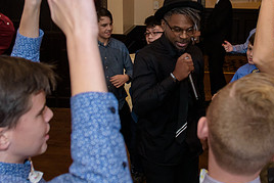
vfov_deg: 25.9
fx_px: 396
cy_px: 67
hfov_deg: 38.0
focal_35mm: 52
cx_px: 166
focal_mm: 24
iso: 1600
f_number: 3.2
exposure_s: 1/125
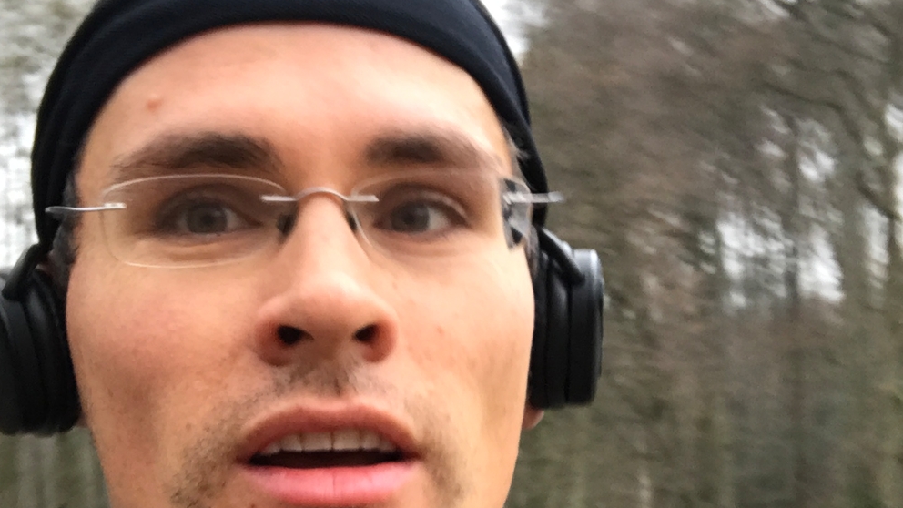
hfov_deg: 29.4
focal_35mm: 72
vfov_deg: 16.4
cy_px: 503
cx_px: 461
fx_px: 1724
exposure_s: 1/33
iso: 32
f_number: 2.2
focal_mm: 2.87
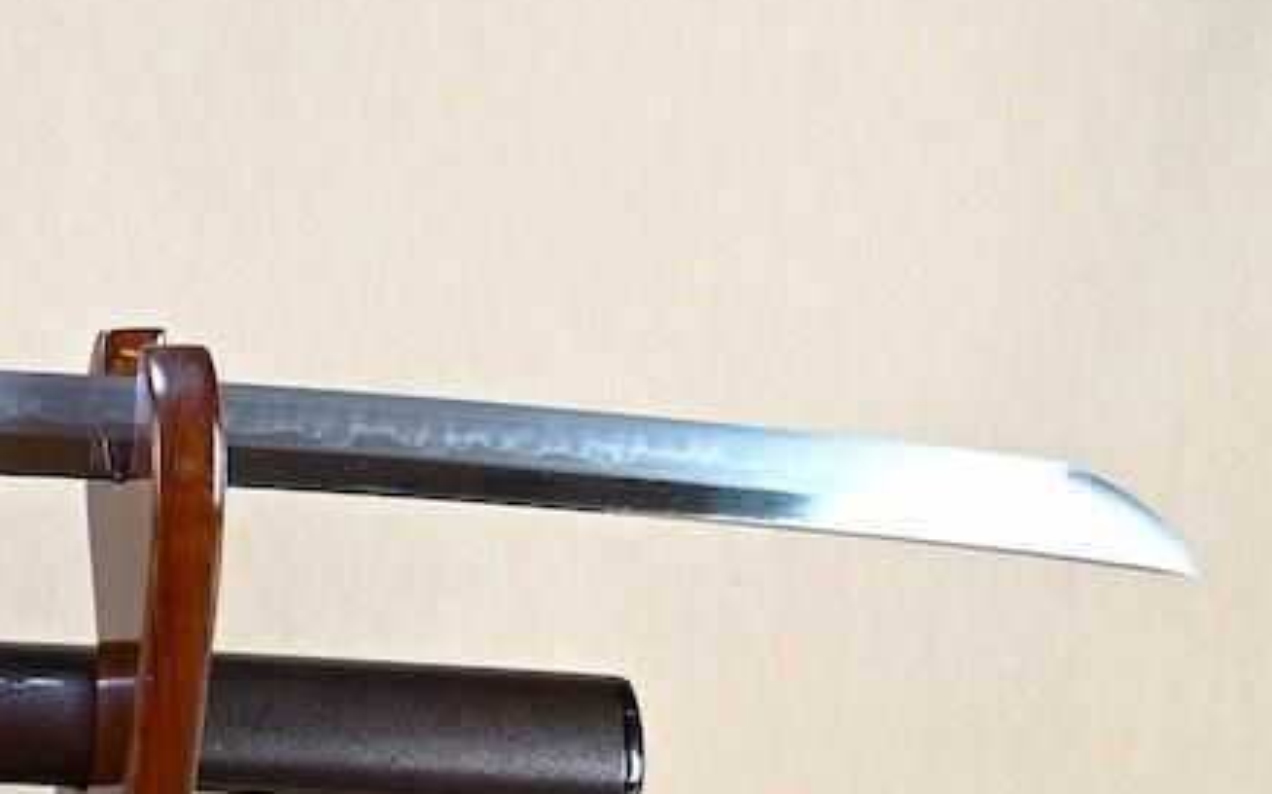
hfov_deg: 18.8
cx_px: -694
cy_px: 547
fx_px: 3320
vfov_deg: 13.6
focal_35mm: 96
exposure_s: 1/3
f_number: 3.5
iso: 100
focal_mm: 19.5
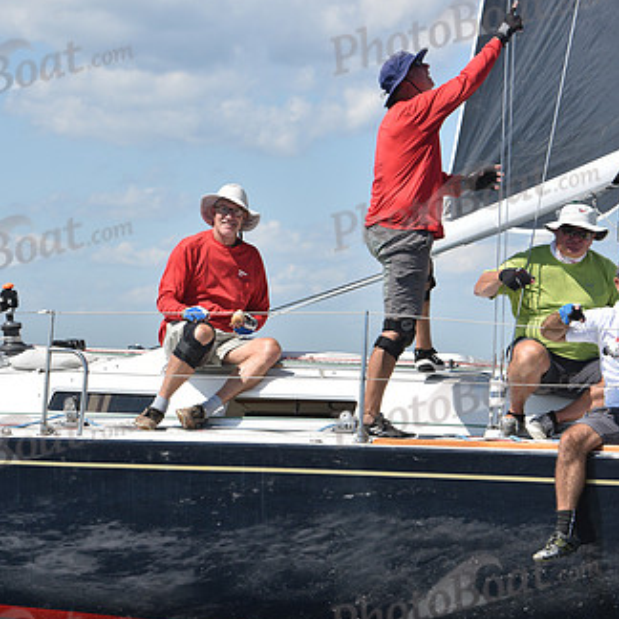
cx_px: 233
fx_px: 3237
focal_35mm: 160
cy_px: 328
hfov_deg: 10.9
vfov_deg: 10.9
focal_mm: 105
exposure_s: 1/1250
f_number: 8
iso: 320
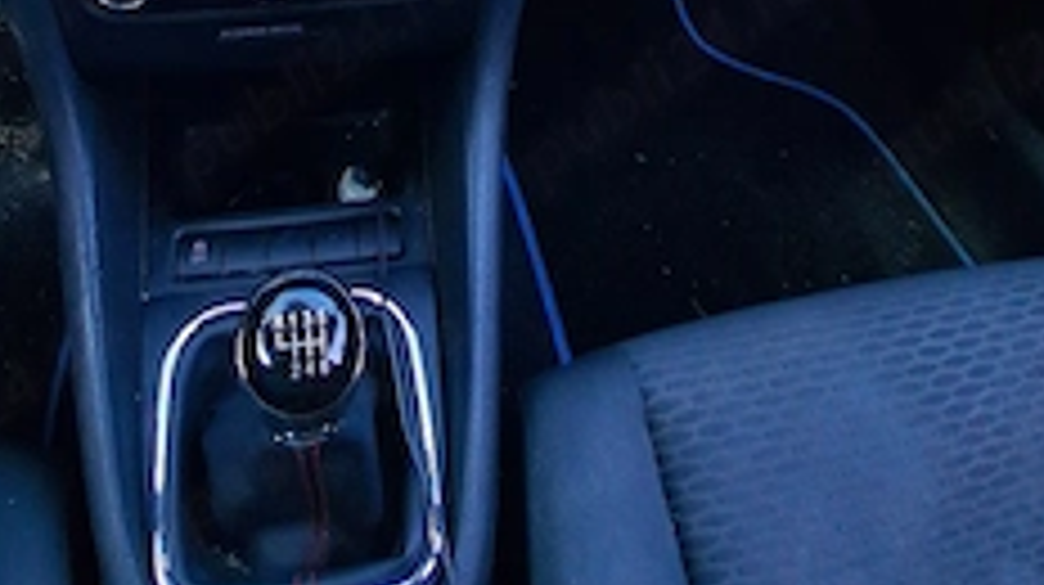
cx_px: 410
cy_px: -225
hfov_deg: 60.5
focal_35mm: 32
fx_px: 885
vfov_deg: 28.2
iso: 50
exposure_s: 1/100
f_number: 2.2
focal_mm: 1.4
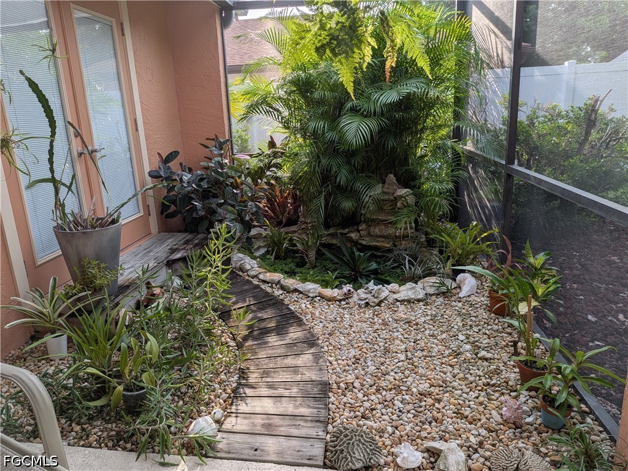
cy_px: 236
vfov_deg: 56.8
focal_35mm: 24
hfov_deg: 71.6
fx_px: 435
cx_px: 314
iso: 25
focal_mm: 4.53
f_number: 1.7
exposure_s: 1/989
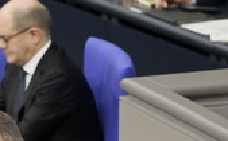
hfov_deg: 3.2
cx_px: -26
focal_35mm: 654
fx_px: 4057
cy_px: 196
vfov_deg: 2.0
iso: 10000
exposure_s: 1/320
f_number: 5.6
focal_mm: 240
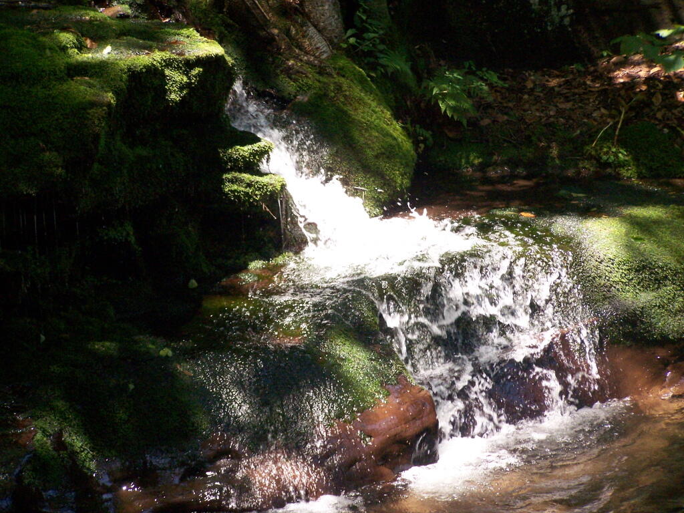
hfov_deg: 11.7
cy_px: 256
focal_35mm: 169
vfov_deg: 8.8
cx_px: 342
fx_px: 3339
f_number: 3.2
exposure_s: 1/200
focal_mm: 28
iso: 400
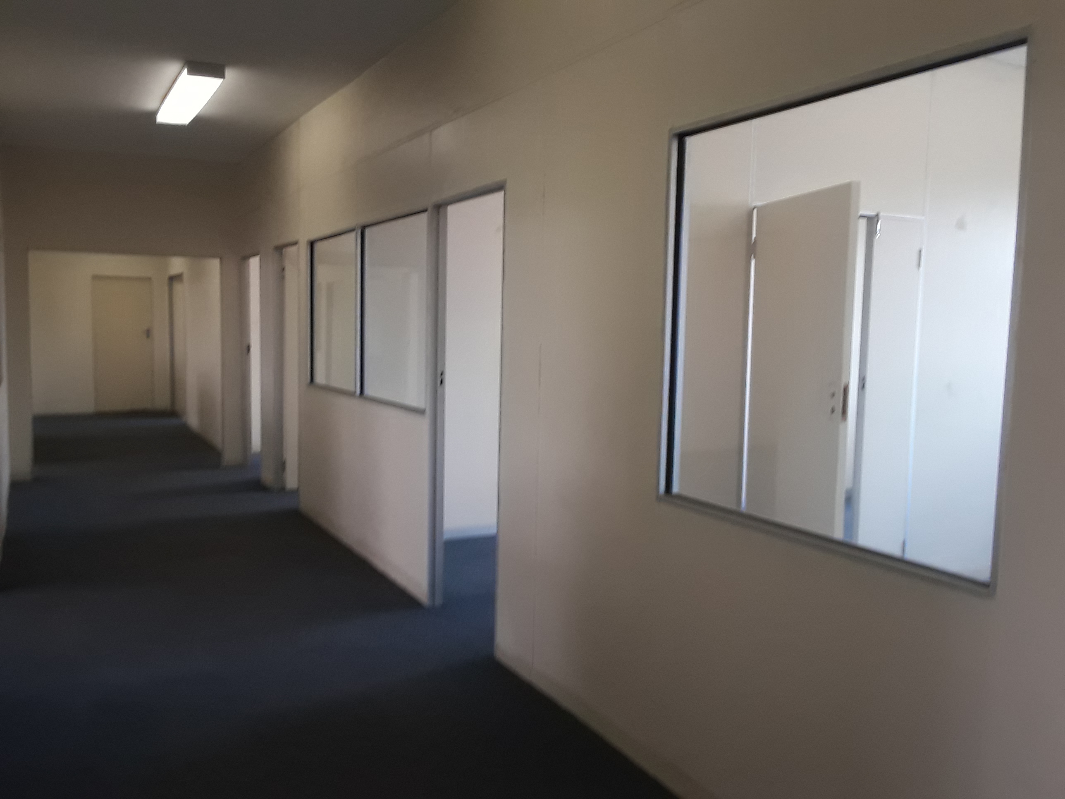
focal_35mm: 30
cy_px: 400
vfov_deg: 46.8
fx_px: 923
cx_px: 532
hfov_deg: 60.0
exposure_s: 1/50
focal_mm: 2.2
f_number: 1.9
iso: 80
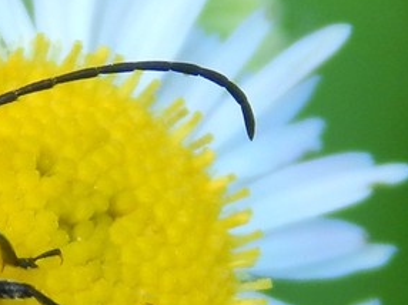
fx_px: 4605
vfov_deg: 3.8
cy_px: 289
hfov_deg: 5.1
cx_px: -85
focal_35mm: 391
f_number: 4.8
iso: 125
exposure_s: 1/200
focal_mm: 23.4
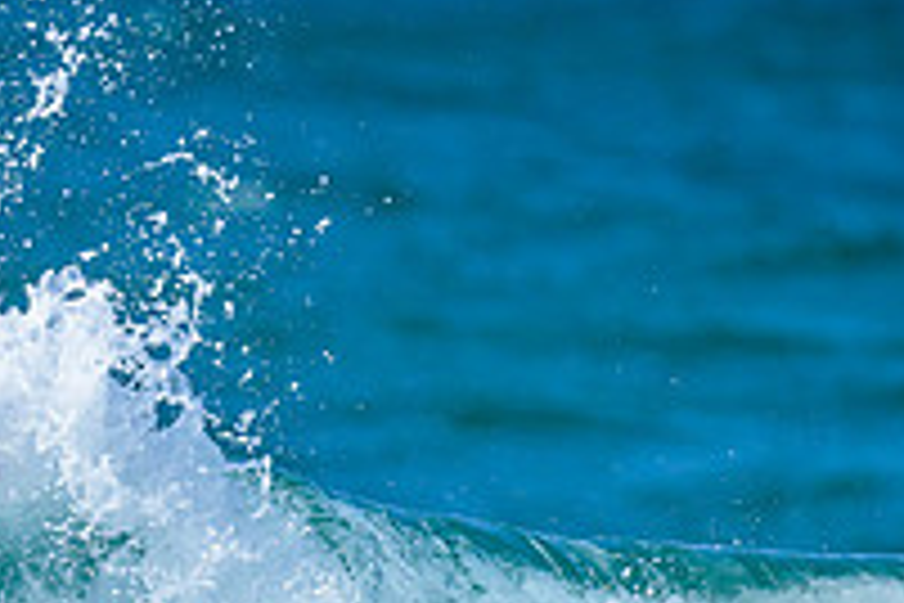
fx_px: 71285
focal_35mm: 2839
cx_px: -606
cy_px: 786
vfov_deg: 0.5
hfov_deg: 0.7
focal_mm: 800
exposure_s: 1/2000
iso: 280
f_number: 6.3
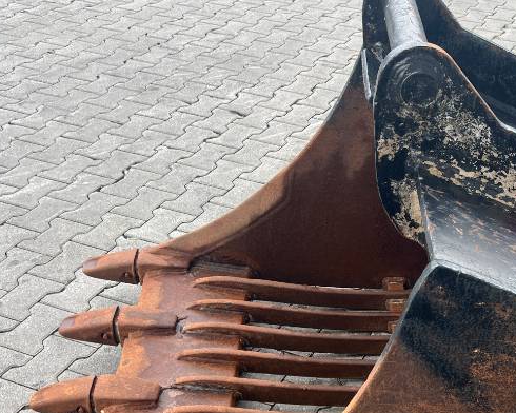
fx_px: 809
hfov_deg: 34.5
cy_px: 302
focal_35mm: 53
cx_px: 395
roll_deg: +1.3
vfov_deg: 28.3
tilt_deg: -34.9
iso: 50
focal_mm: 5.7
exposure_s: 1/769
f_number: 1.5
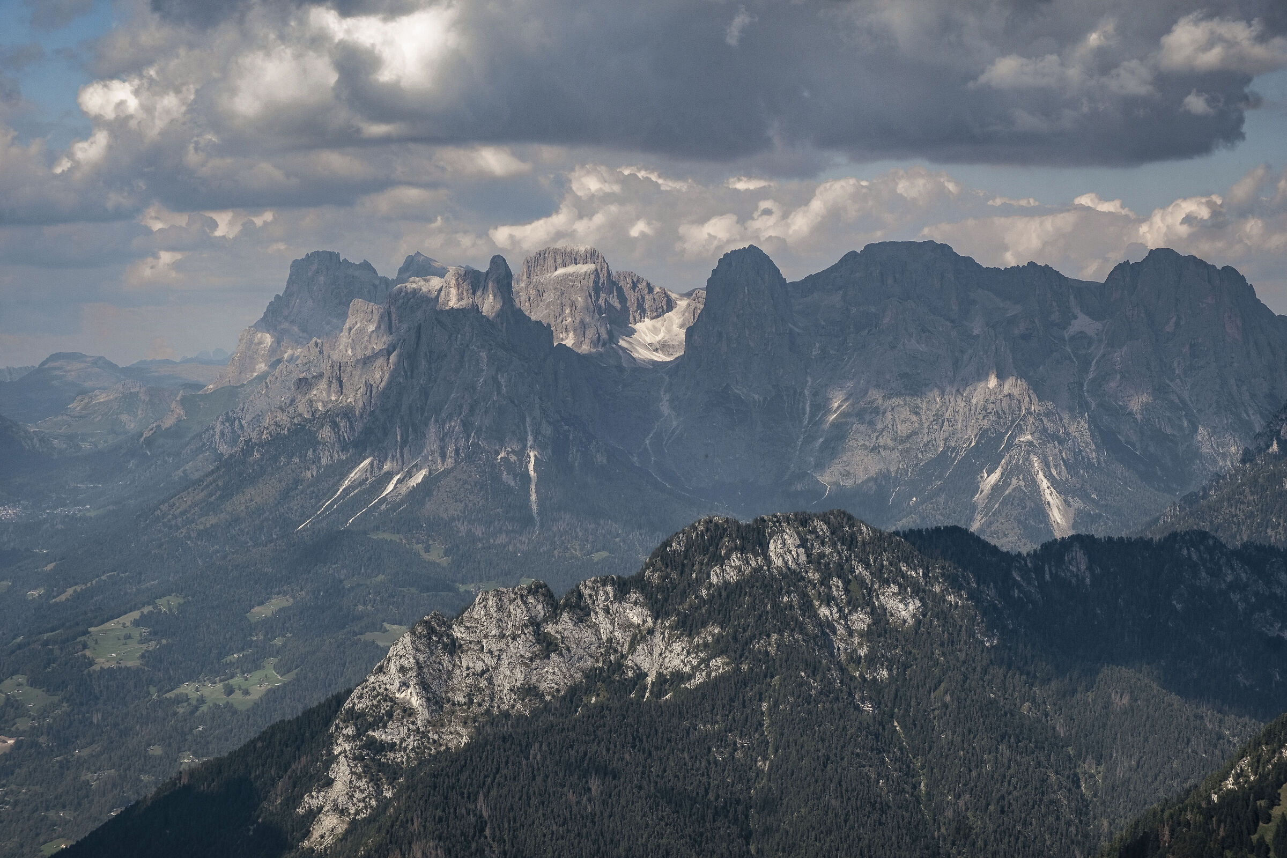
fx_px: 2717
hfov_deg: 26.7
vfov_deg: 17.9
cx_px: 644
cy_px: 429
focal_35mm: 76
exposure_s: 1/160
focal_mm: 50.5
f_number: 11
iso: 200
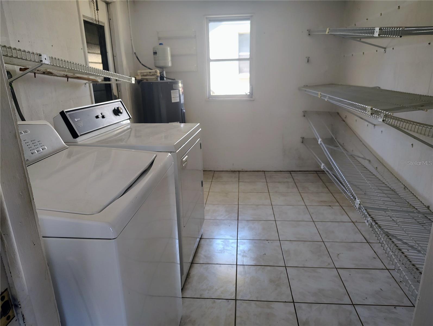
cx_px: 216
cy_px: 163
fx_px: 301
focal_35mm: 24
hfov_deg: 71.5
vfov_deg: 56.9
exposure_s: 1/60
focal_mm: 5.56
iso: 656
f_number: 1.8
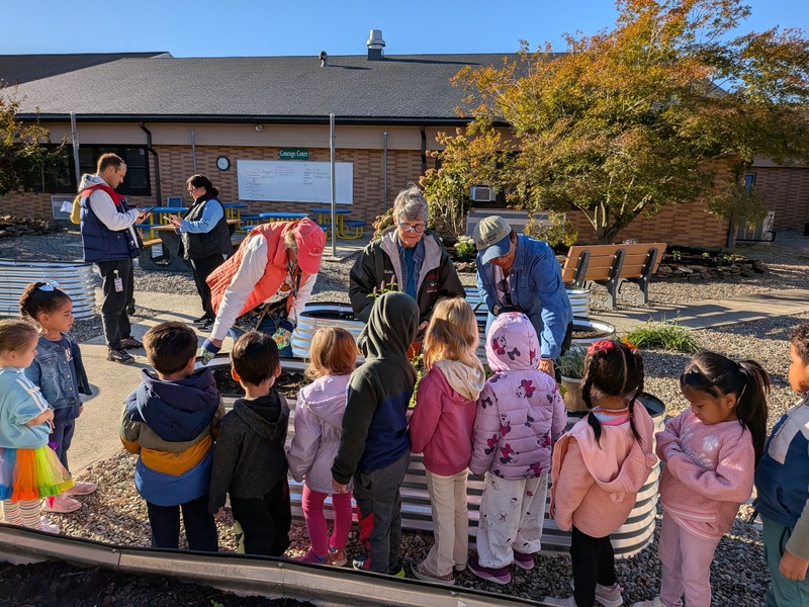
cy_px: 304
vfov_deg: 56.8
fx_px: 561
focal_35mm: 24
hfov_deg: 71.6
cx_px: 404
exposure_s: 1/1391
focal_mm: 4.53
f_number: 1.7
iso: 25
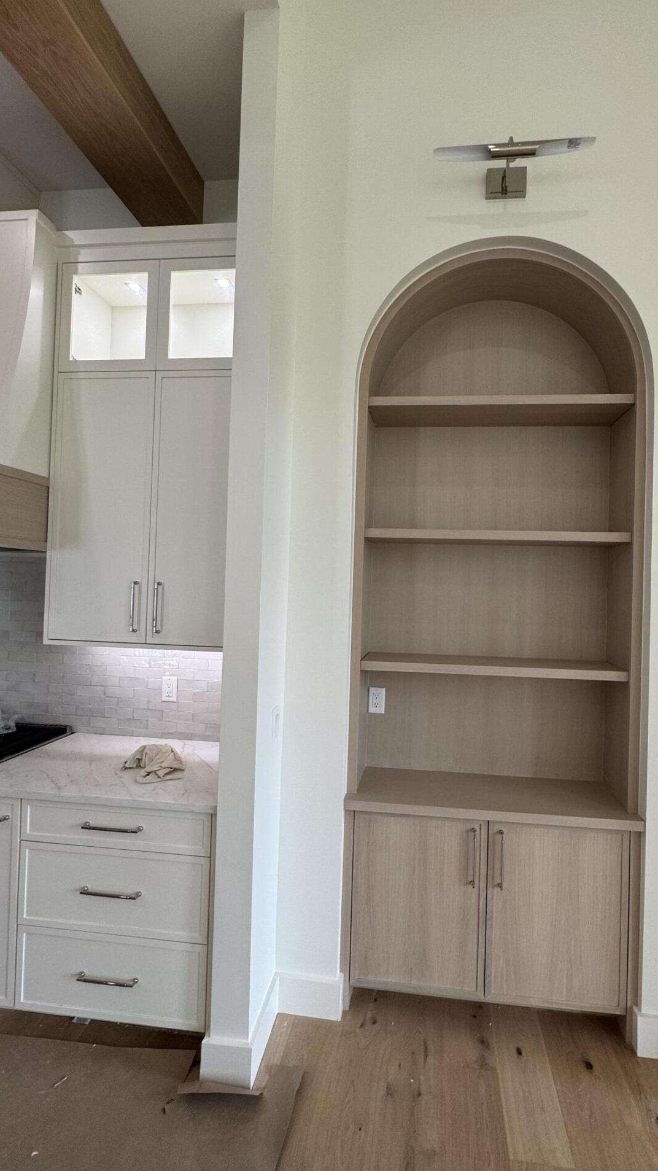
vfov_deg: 99.4
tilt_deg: +3.2
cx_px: 383
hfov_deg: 66.6
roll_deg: +0.8
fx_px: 497
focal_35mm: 16
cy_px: 578
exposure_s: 1/120
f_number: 2.2
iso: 100
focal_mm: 2.22
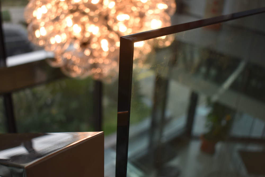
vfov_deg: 33.0
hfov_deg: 47.9
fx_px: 298
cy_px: 88
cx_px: 132
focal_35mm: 40
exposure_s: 1/250
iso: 400
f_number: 4
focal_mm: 27
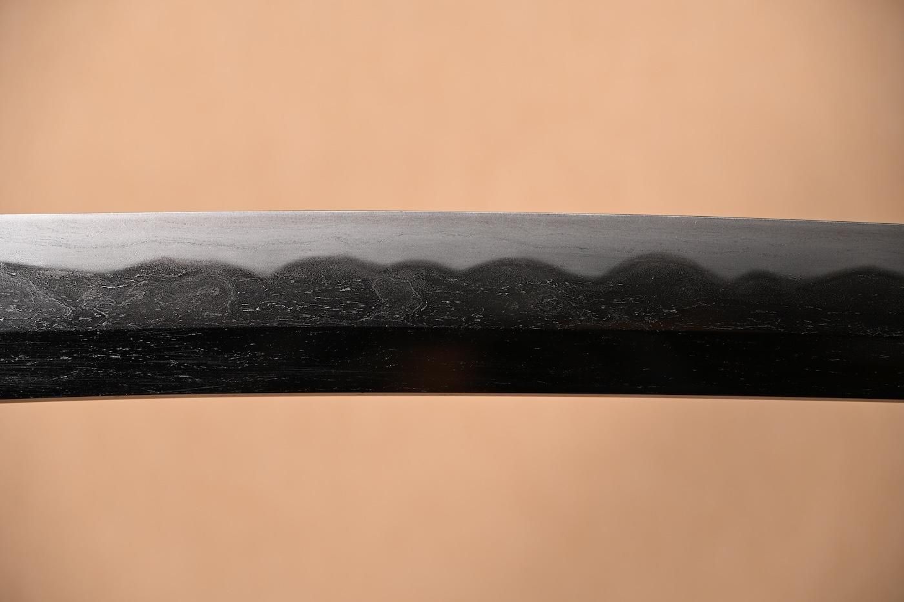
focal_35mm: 118
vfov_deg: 11.6
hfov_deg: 17.3
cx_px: 452
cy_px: 301
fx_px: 2975
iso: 100
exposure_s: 1/3
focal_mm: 79
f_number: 5.3
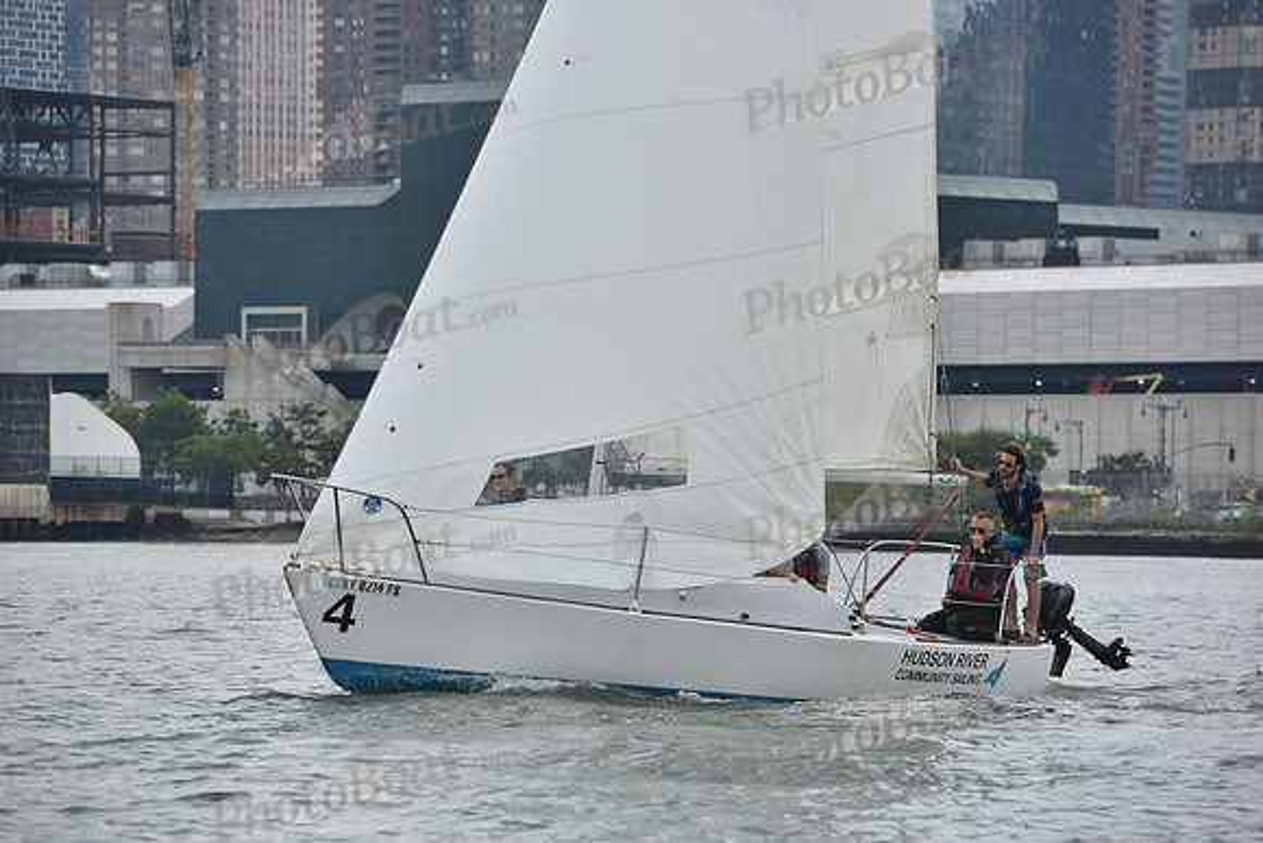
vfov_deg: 6.9
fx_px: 7018
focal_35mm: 200
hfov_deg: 10.3
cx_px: 632
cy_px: 422
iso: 320
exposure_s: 1/1250
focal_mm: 200
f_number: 7.1
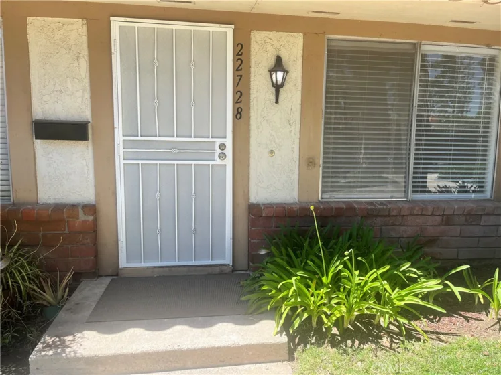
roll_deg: -0.4
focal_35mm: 26
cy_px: 188
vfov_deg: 53.1
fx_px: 376
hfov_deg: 67.3
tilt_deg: -9.0
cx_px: 250
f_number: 1.6
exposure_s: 1/688
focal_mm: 5.1
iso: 50
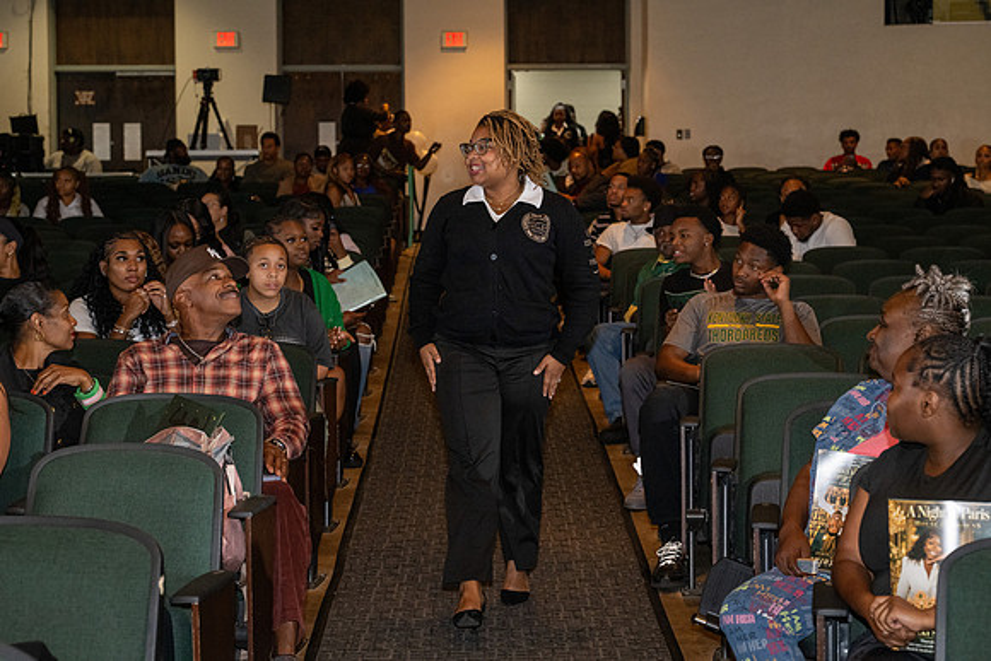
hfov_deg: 31.4
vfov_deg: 21.3
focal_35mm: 64
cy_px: 330
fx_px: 1762
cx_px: 496
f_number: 5.6
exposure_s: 1/200
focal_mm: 64
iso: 3200
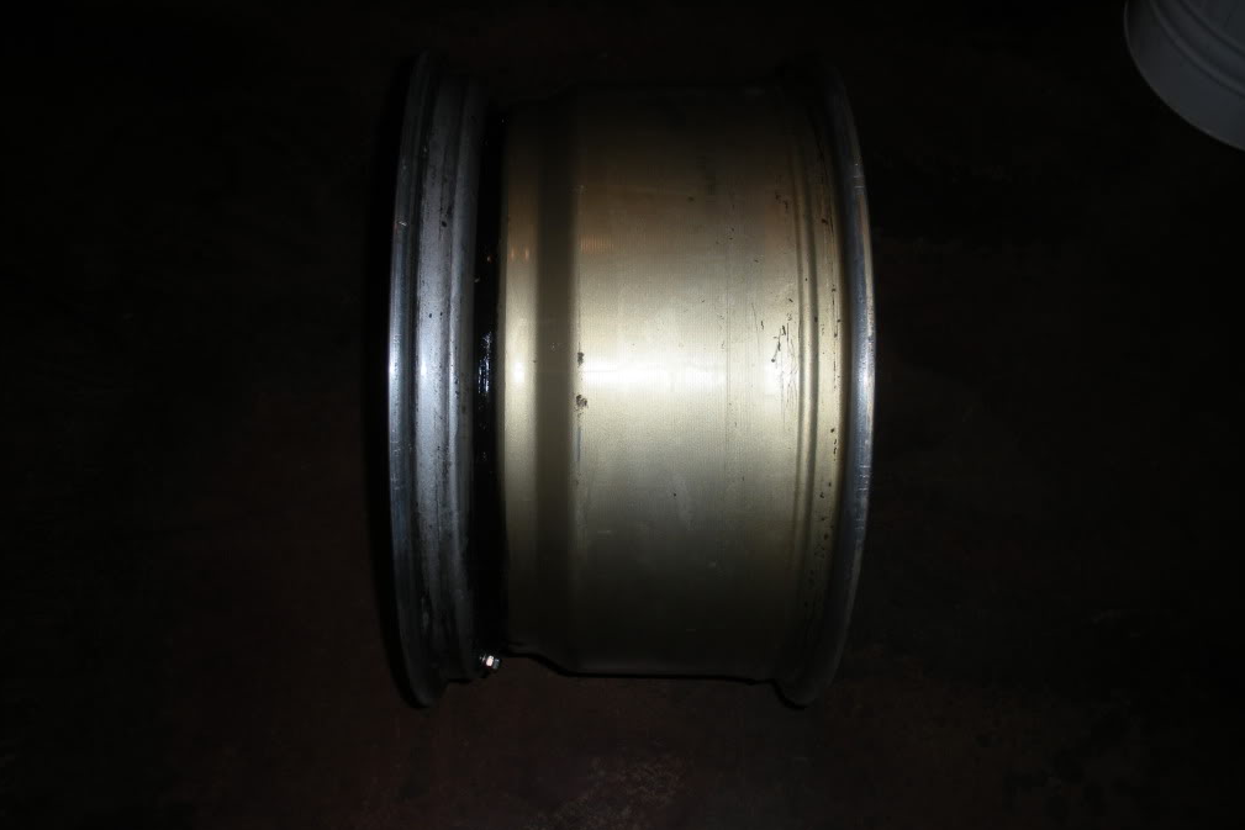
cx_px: 627
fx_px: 1314
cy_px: 461
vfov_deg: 35.0
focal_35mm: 38
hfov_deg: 50.7
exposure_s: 1/60
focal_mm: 6.3
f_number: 3.5
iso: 64
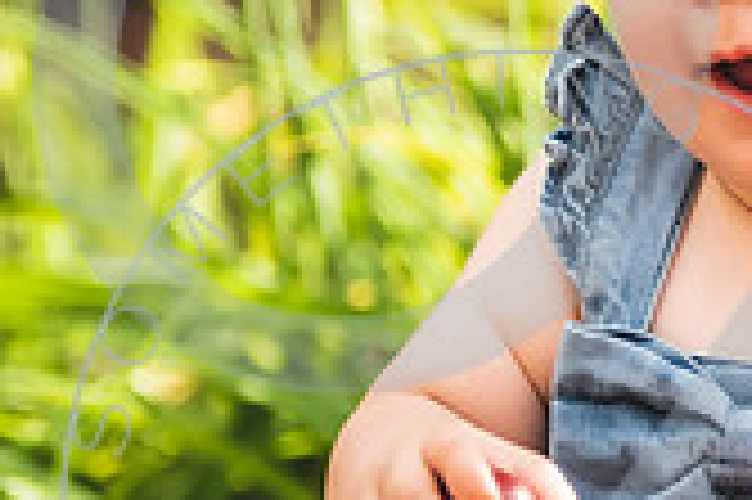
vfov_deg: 6.6
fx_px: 4361
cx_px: 747
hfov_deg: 9.8
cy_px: 133
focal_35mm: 209
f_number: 2.8
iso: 100
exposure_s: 1/500
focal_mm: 60
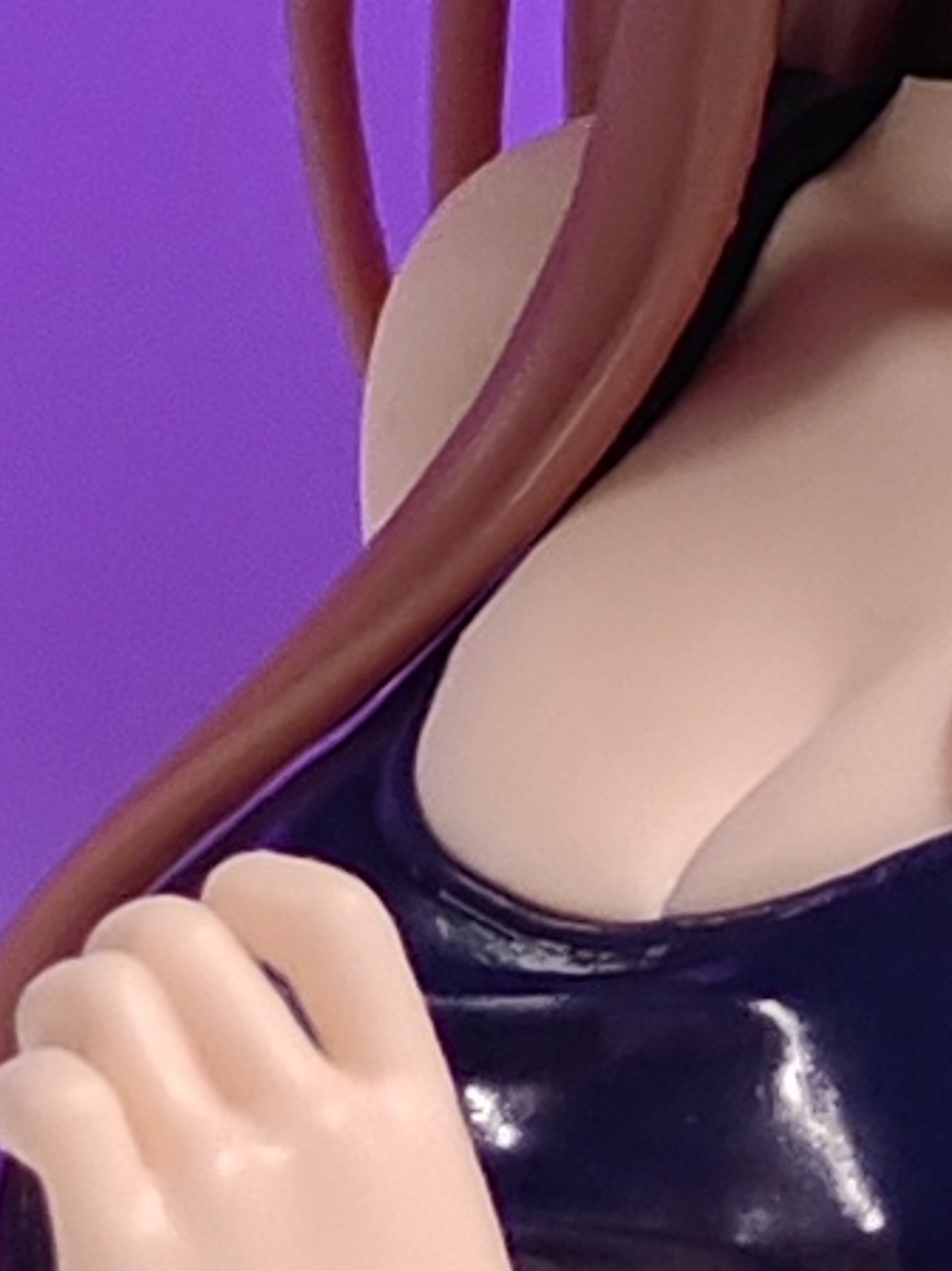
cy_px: 1466
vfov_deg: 3.4
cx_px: 2009
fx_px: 21372
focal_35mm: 582
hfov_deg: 2.5
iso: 640
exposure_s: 1/33.3
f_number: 2.4
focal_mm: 7.48
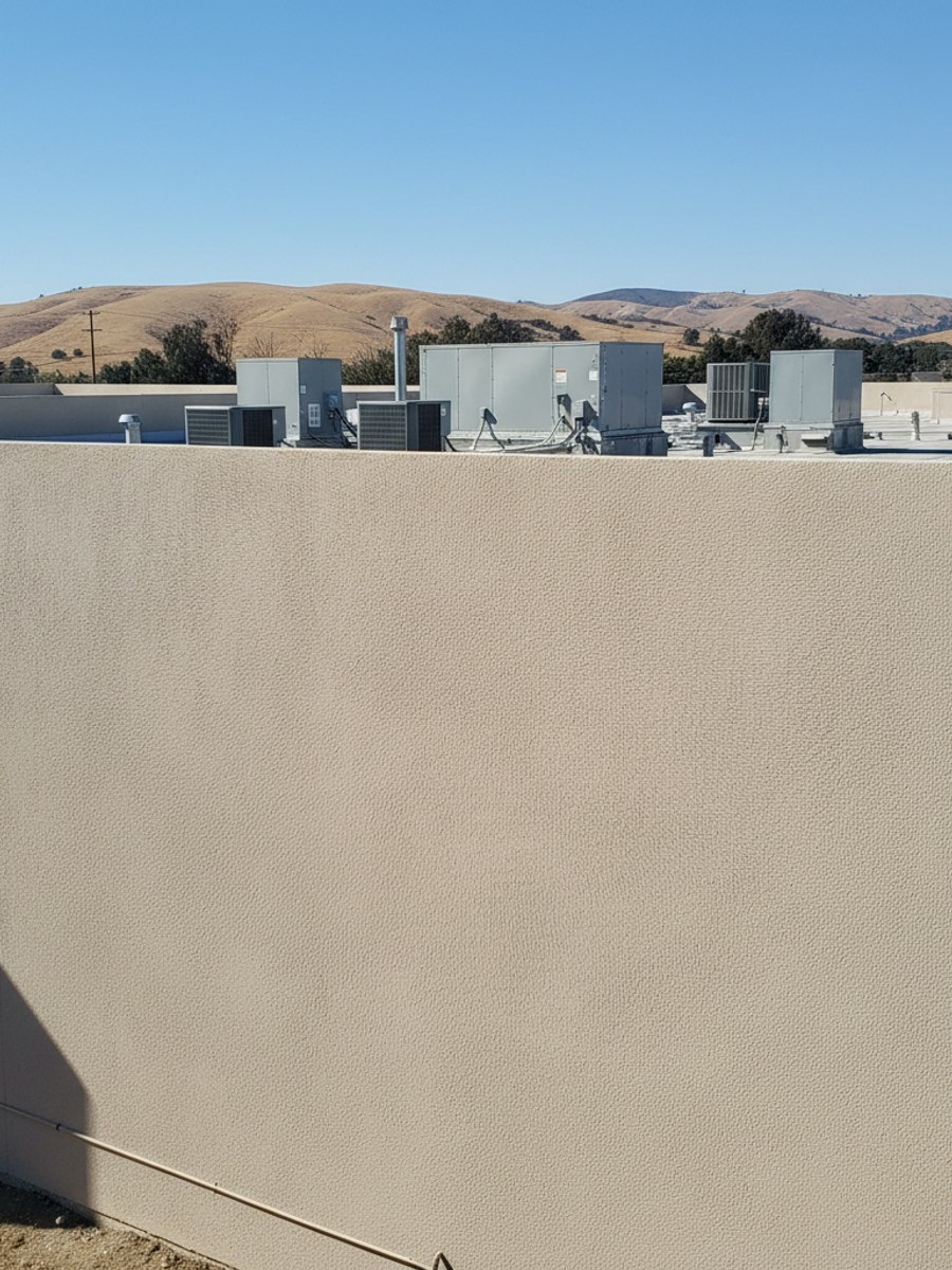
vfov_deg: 73.9
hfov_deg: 58.9
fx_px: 843
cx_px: 476
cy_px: 635
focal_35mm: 23
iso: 1169
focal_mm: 6.4
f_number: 1.8
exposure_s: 1/1469
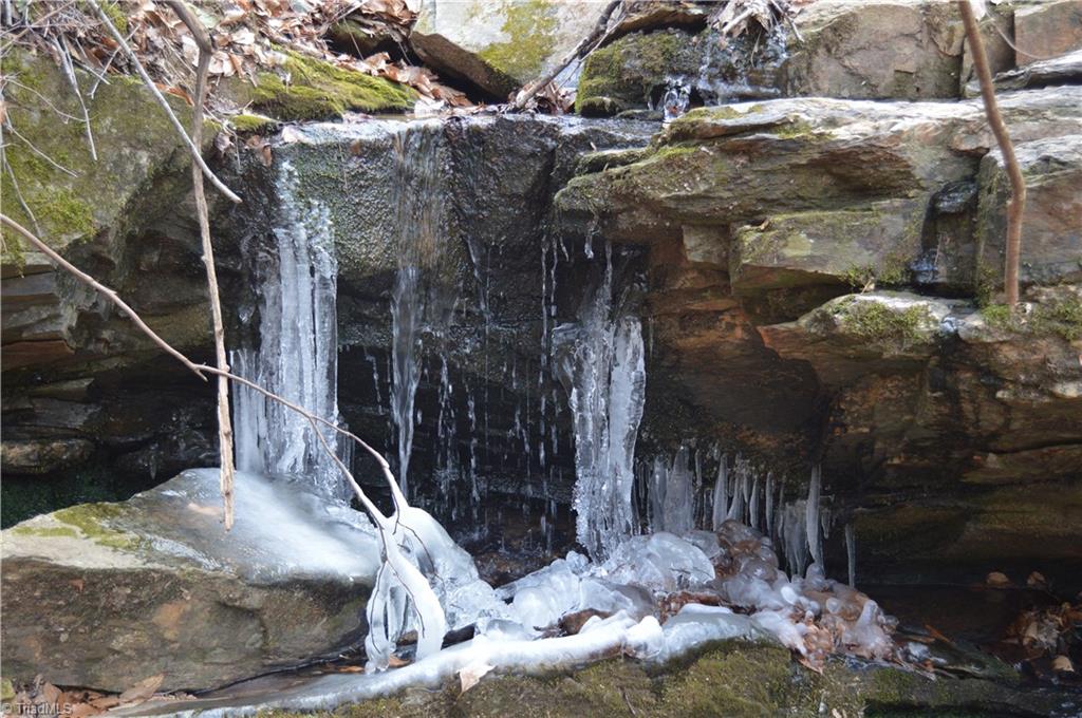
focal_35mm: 48
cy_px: 359
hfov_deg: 41.2
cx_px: 541
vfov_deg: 28.0
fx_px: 1441
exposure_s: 1/80
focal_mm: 32
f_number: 4.5
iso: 400
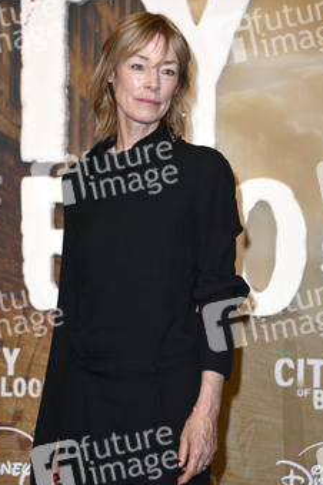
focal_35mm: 159
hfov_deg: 8.6
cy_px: 247
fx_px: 2144
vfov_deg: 12.9
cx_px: 146
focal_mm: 135
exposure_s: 1/320
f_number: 5.6
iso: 800
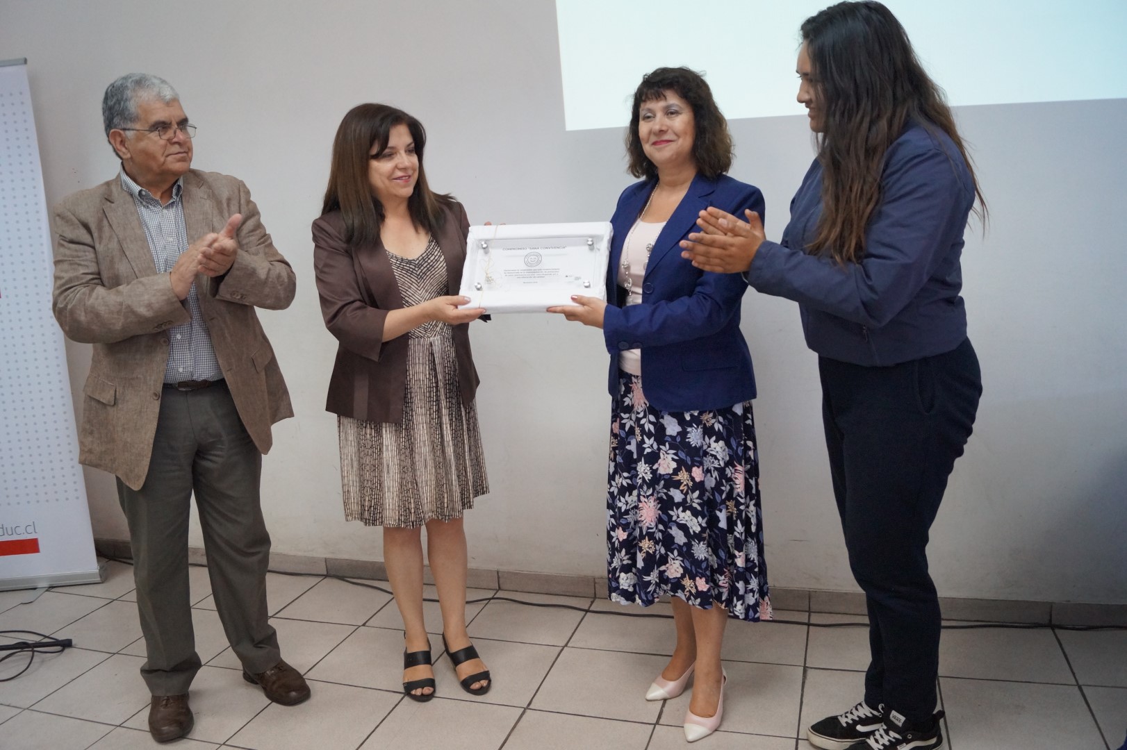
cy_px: 375
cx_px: 564
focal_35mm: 27
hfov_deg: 67.4
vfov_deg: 47.9
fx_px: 845
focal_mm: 18
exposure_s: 1/160
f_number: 4
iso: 1600
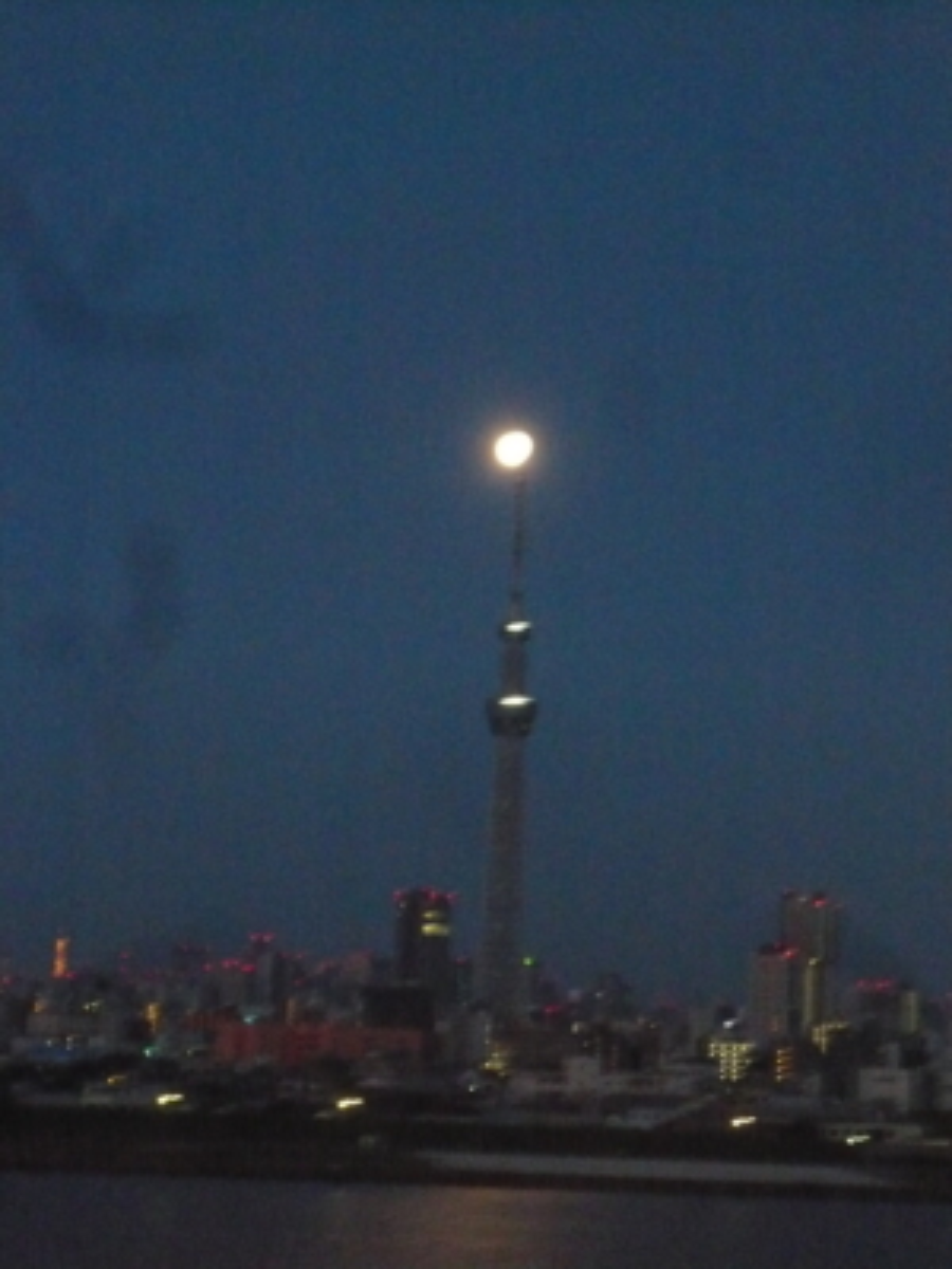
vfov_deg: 24.7
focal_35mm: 79
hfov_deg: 18.7
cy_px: 634
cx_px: 476
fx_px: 2897
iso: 800
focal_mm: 13
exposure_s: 1/8
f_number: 5
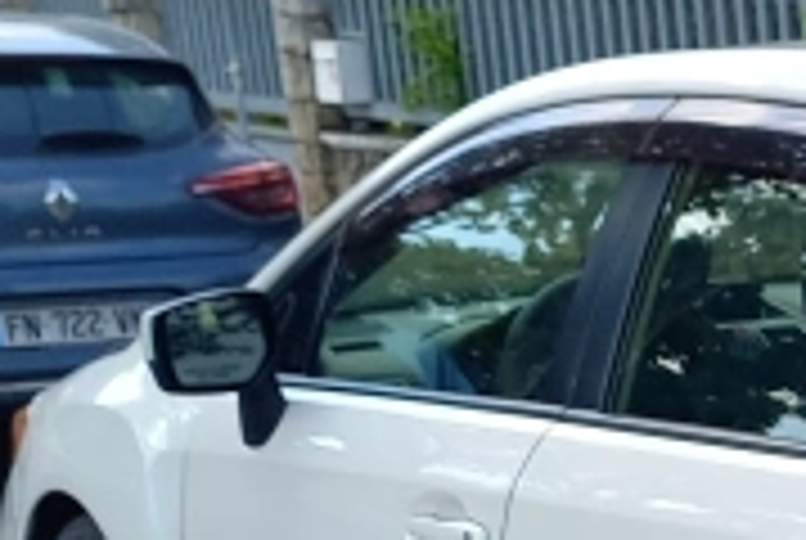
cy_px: 634
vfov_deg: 11.6
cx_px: 1247
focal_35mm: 116
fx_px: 2601
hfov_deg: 16.0
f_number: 1.8
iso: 50
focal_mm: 4.65
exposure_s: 1/384
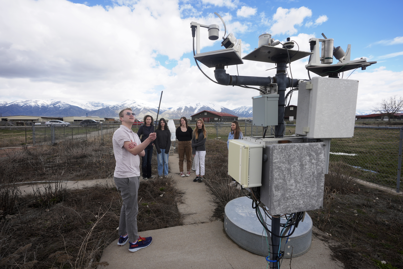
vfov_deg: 73.7
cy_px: 134
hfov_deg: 96.7
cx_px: 202
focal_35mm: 16
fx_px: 179
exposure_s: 1/2000
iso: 250
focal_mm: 16
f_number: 4
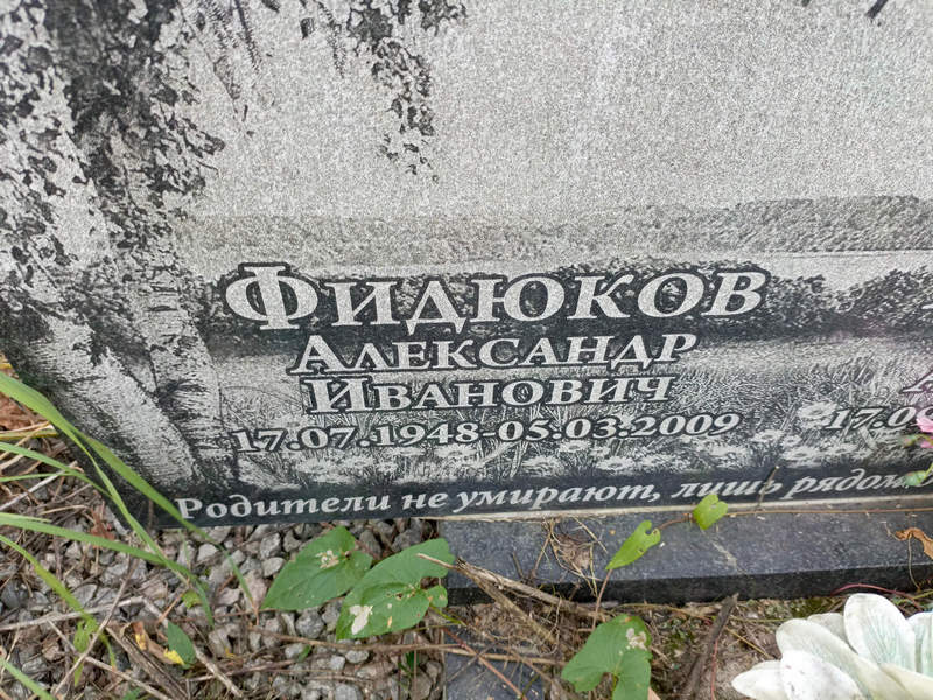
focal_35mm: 25
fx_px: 674
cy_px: 350
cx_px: 466
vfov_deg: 54.9
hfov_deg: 69.4
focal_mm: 4.76
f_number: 1.69
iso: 251
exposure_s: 1/50
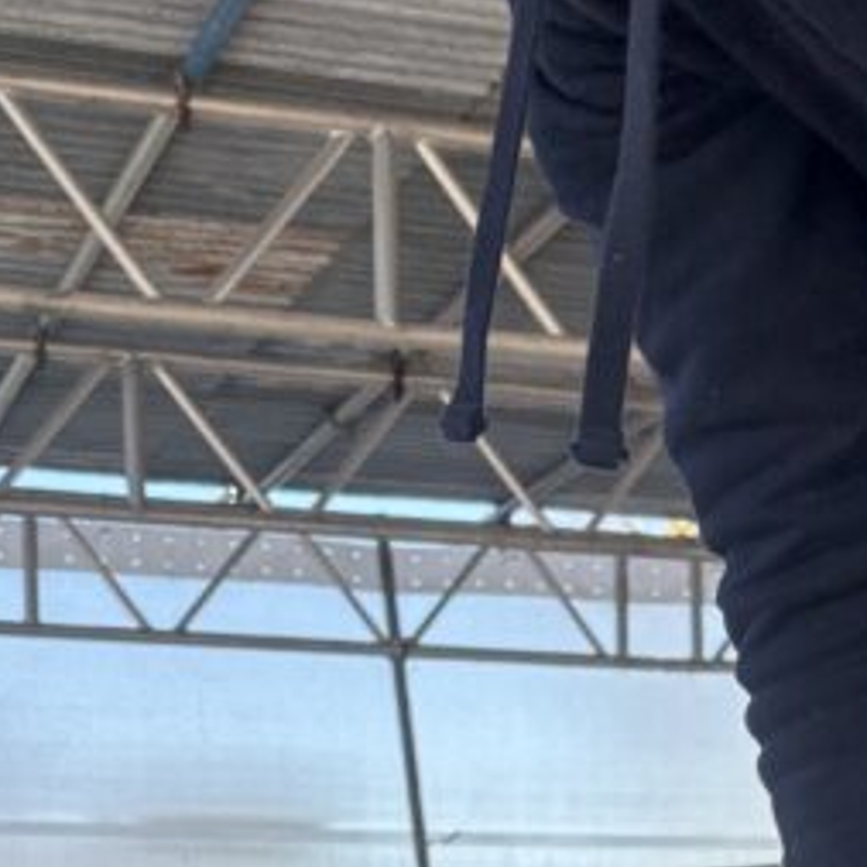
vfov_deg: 17.0
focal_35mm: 93
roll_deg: +5.9
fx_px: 2635
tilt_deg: -4.4
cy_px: 1282
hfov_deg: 18.6
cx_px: 586
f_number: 1.6
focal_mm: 5.96
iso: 50
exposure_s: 1/413
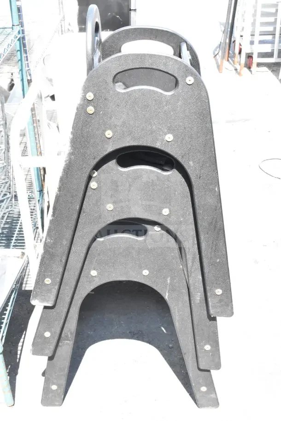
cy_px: 210
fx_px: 527
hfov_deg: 29.9
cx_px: 140
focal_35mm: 45
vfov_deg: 43.6
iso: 6400
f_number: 14
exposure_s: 1/800
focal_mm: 30
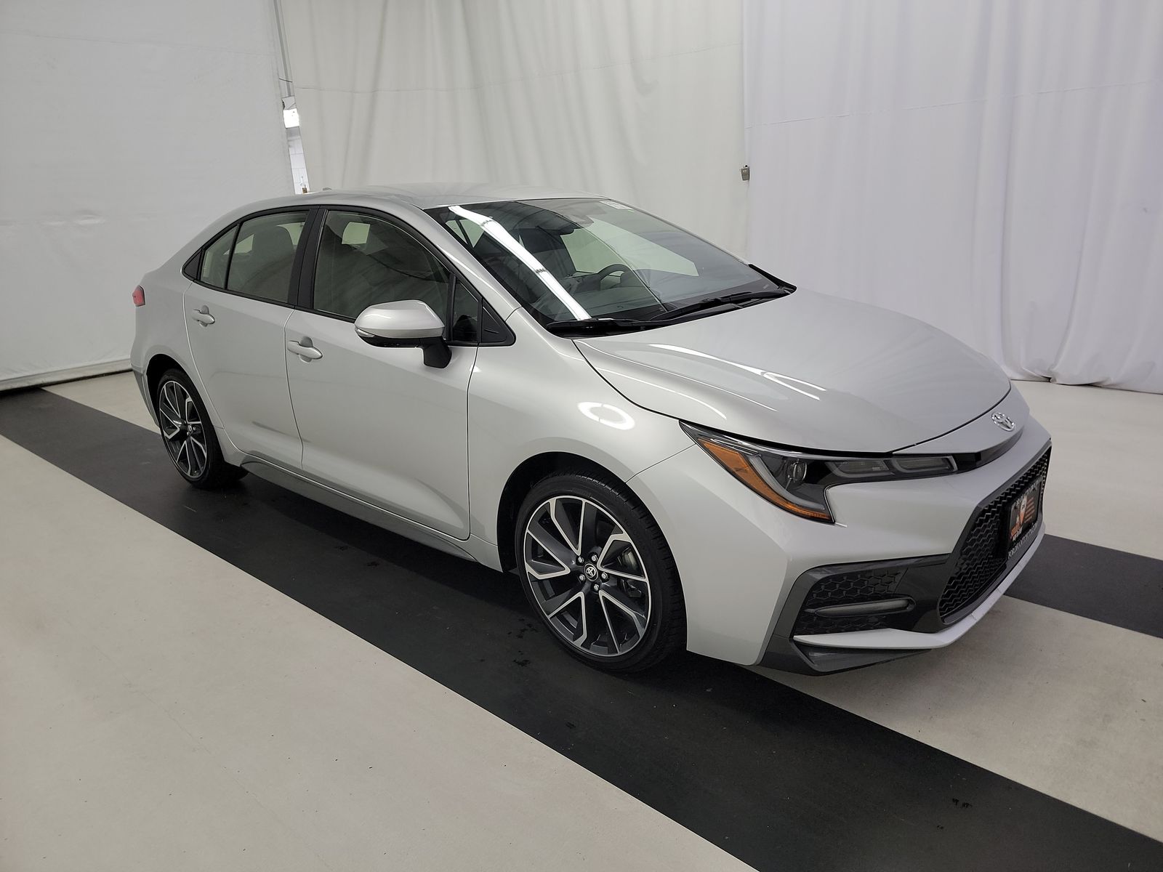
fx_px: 806
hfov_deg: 71.6
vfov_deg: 56.8
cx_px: 582
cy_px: 436
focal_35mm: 24
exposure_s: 1/59
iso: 137
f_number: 1.8
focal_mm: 6.7
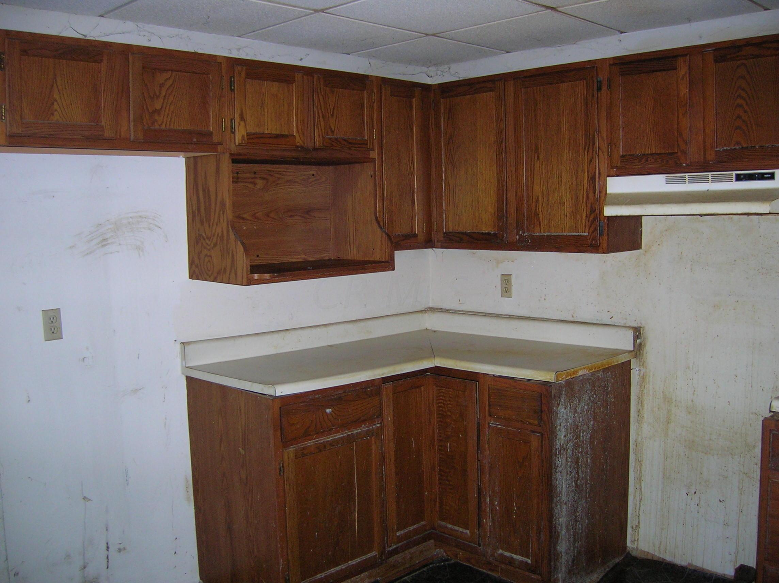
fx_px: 764
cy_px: 292
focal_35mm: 34
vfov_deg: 41.7
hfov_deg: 54.0
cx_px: 390
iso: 115
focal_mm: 5.7
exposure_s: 1/60.1
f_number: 2.9
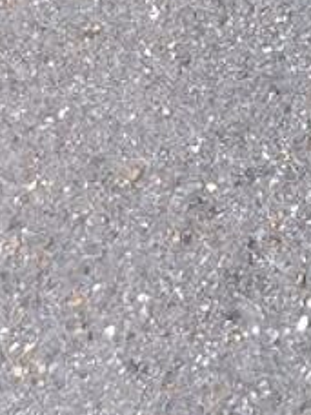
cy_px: -616
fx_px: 1893
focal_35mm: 158
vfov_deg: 10.5
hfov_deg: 8.8
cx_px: 662
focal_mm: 4
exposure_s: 1/100
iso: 40
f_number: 1.8
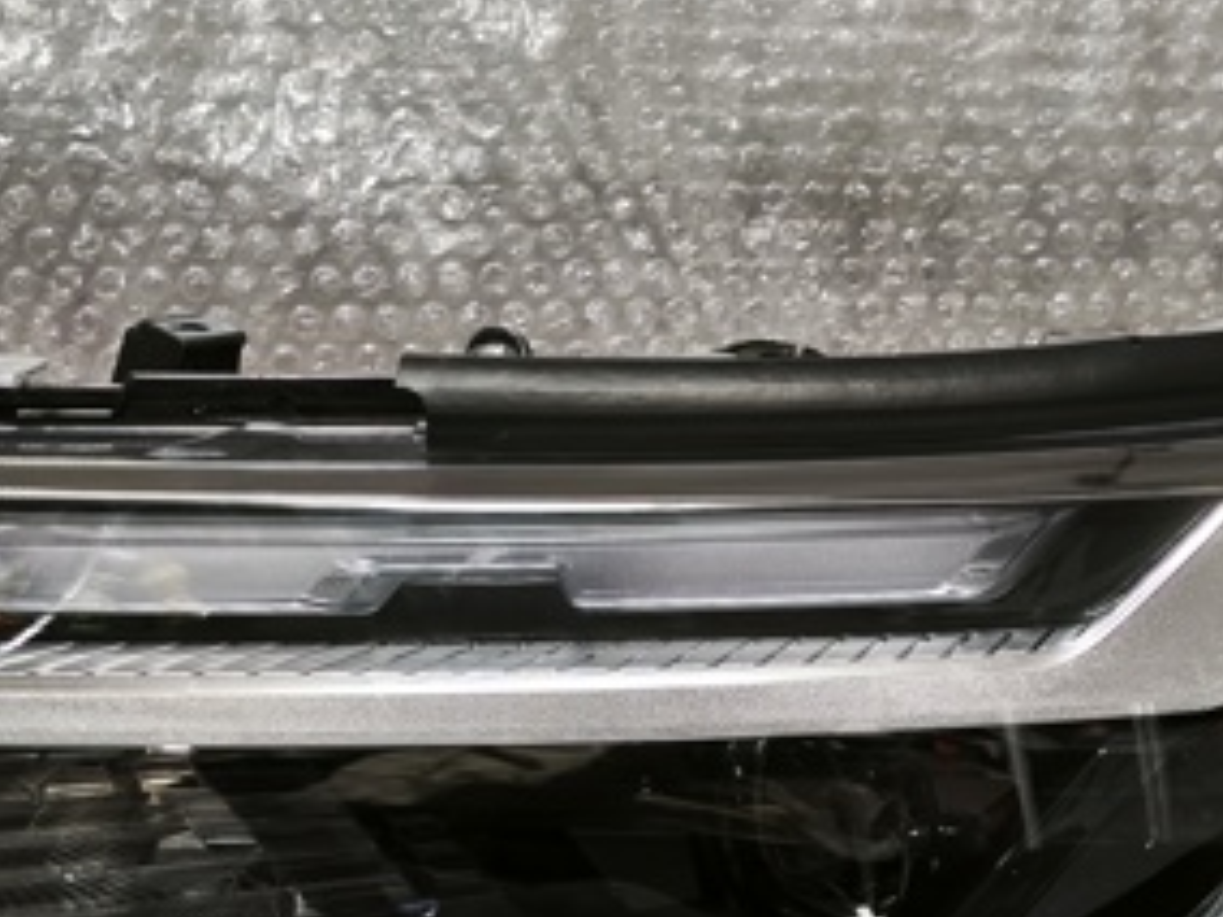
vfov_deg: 18.6
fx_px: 2791
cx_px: 715
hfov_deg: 24.7
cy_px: 667
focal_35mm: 79
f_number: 1.7
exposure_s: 1/50
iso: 640
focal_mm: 5.35
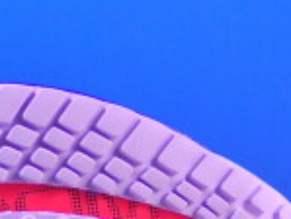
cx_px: -199
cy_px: 60
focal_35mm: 387
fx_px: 3256
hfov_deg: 5.1
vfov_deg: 3.8
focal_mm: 50
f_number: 2
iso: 250
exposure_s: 1/320
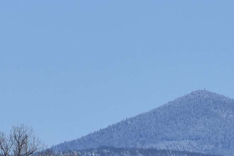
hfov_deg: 2.2
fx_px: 6193
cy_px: 287
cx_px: 92
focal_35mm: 953
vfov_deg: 1.4
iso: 400
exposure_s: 1/1000
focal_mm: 140
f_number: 8
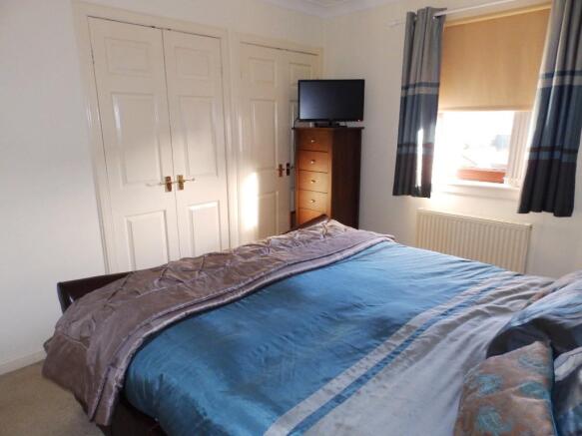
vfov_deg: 61.1
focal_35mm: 22
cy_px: 218
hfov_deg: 76.4
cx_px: 291
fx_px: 370
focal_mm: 4
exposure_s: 1/30
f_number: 3.4
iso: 400
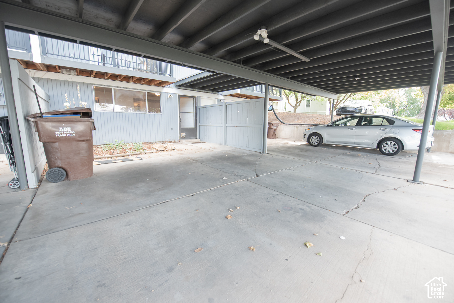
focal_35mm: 14
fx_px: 177
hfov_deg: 104.2
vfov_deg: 81.3
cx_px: 227
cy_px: 152
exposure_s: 1/160
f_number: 3.5
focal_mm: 14
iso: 1000
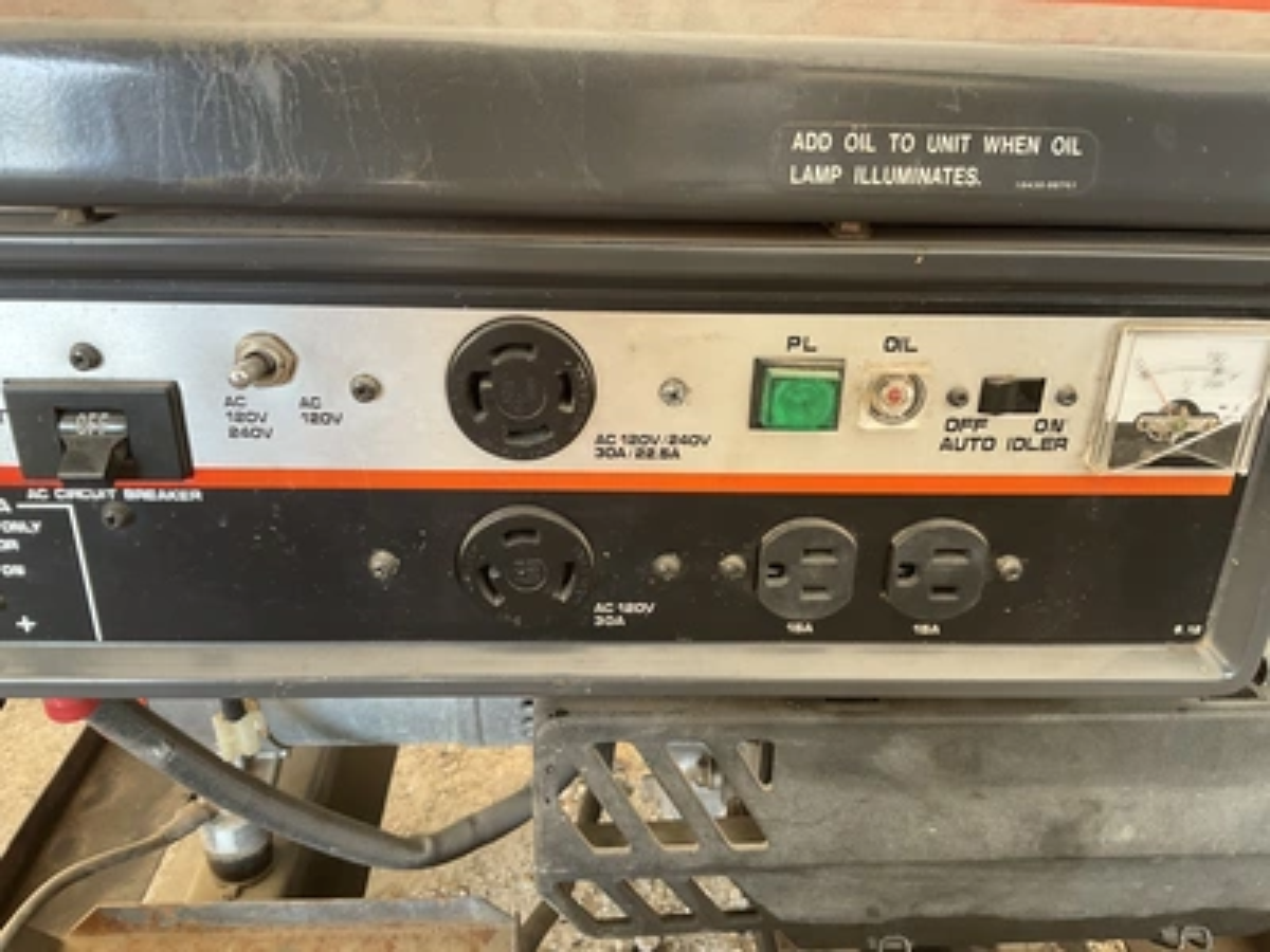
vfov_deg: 48.2
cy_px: 476
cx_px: 635
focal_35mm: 29
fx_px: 1064
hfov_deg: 61.7
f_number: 1.8
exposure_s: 1/88
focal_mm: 3
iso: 64
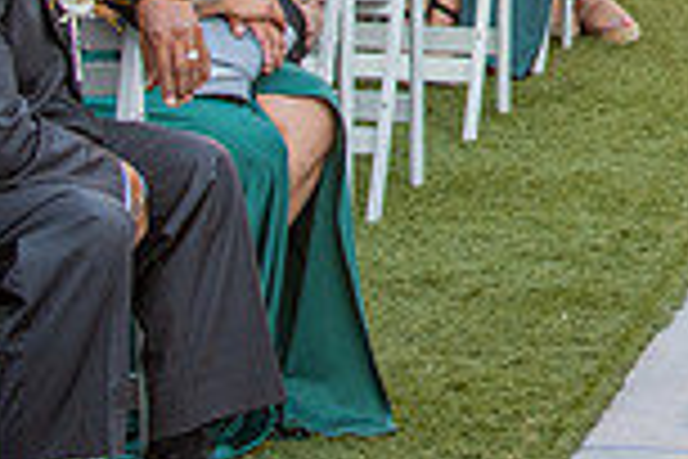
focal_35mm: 266
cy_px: -308
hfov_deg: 7.6
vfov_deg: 5.1
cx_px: 1043
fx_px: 5083
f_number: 4
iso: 800
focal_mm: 70
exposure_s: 1/320
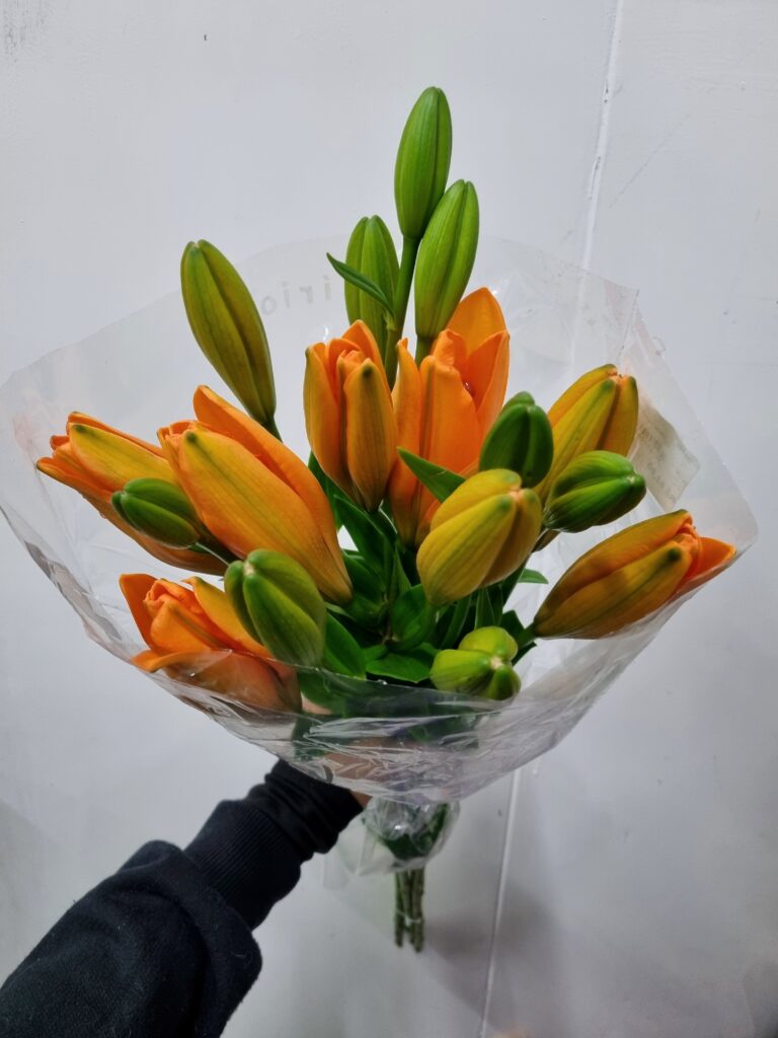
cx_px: 389
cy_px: 519
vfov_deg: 67.3
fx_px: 779
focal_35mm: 26
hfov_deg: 53.1
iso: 250
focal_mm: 5.4
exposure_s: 1/60.2
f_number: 1.8
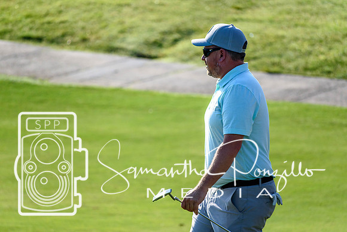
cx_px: 174
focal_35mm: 360
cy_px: 116
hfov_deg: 5.7
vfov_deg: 3.8
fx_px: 3471
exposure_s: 1/2000
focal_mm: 240
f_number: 6
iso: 400
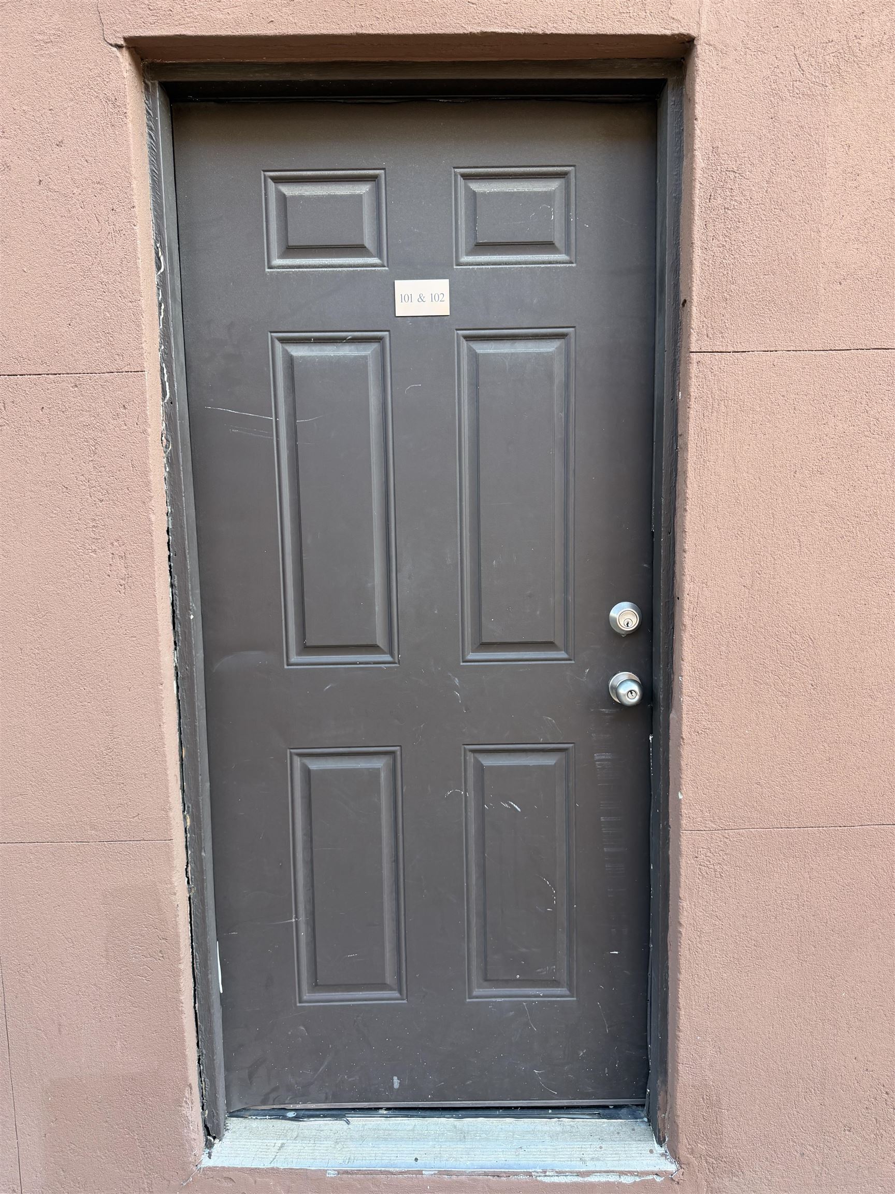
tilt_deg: -6.7
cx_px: 448
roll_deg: +0.4
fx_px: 827
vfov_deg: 71.6
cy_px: 597
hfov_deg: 56.8
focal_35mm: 24
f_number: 1.78
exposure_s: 1/121
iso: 125
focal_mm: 6.76
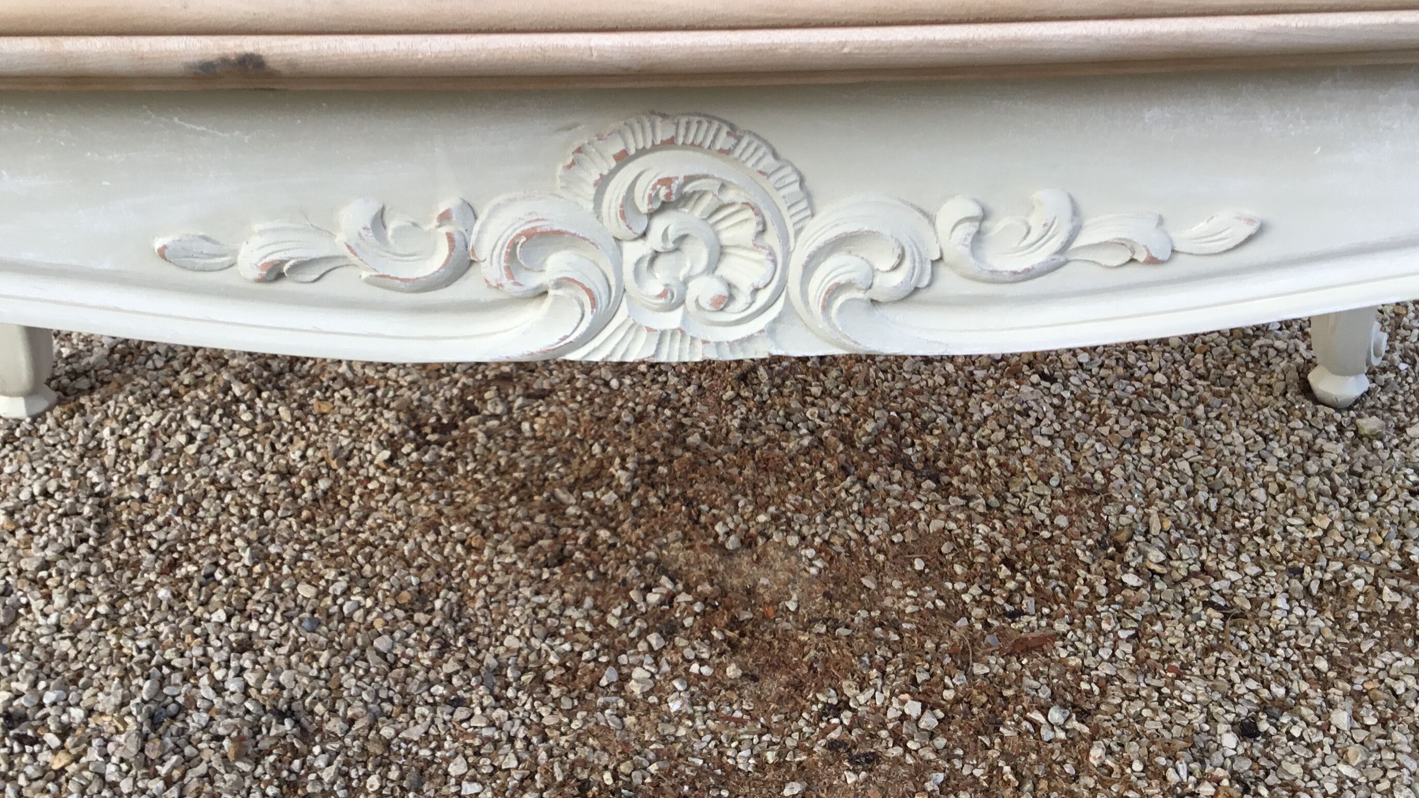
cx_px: 705
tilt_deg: -30.8
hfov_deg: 50.5
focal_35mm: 40
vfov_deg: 29.7
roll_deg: +1.6
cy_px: 350
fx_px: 1505
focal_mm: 3.3
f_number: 2.4
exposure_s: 1/100
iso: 25
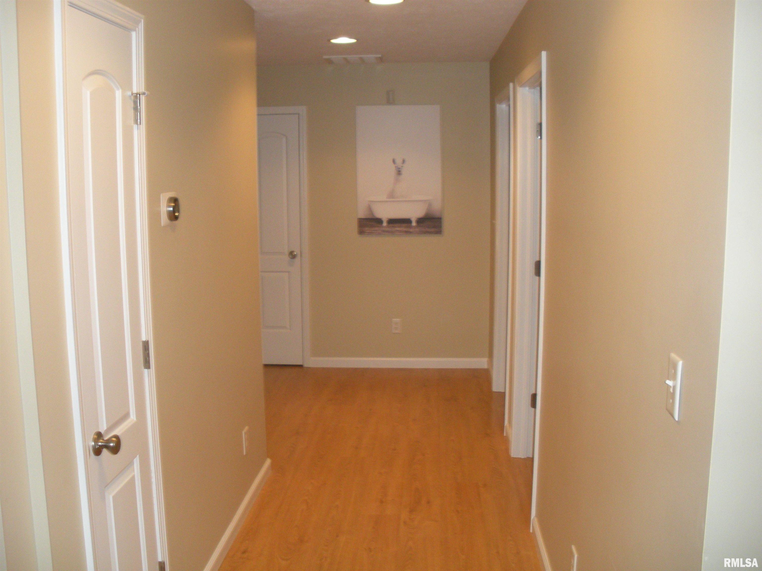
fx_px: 792
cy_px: 286
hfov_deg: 51.4
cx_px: 381
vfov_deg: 39.7
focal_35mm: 36
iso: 250
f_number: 3.5
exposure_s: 1/30
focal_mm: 6.3
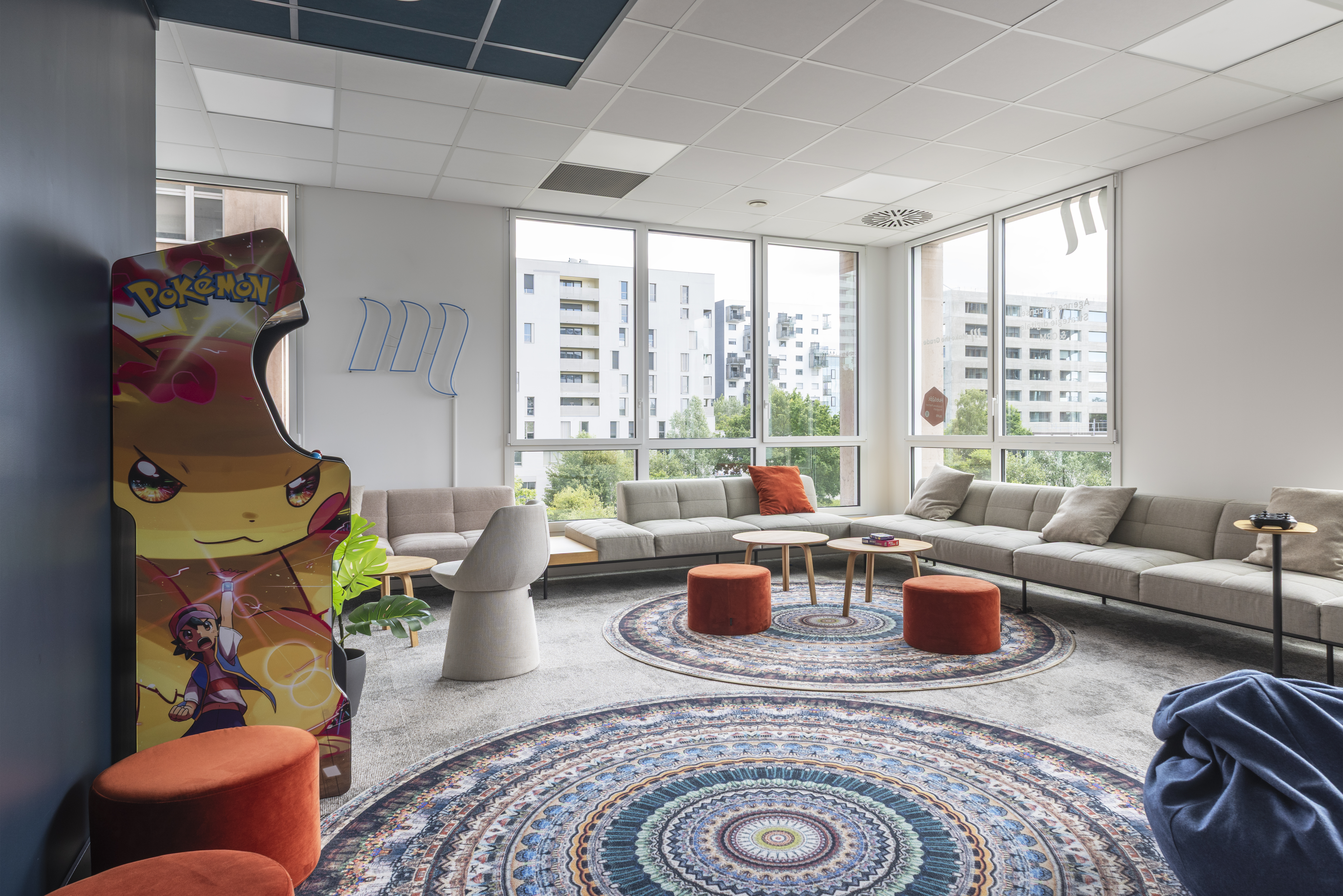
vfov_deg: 62.0
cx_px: 672
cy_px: 448
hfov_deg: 84.0
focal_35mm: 20
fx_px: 746
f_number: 11
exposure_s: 1/6
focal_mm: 20
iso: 80
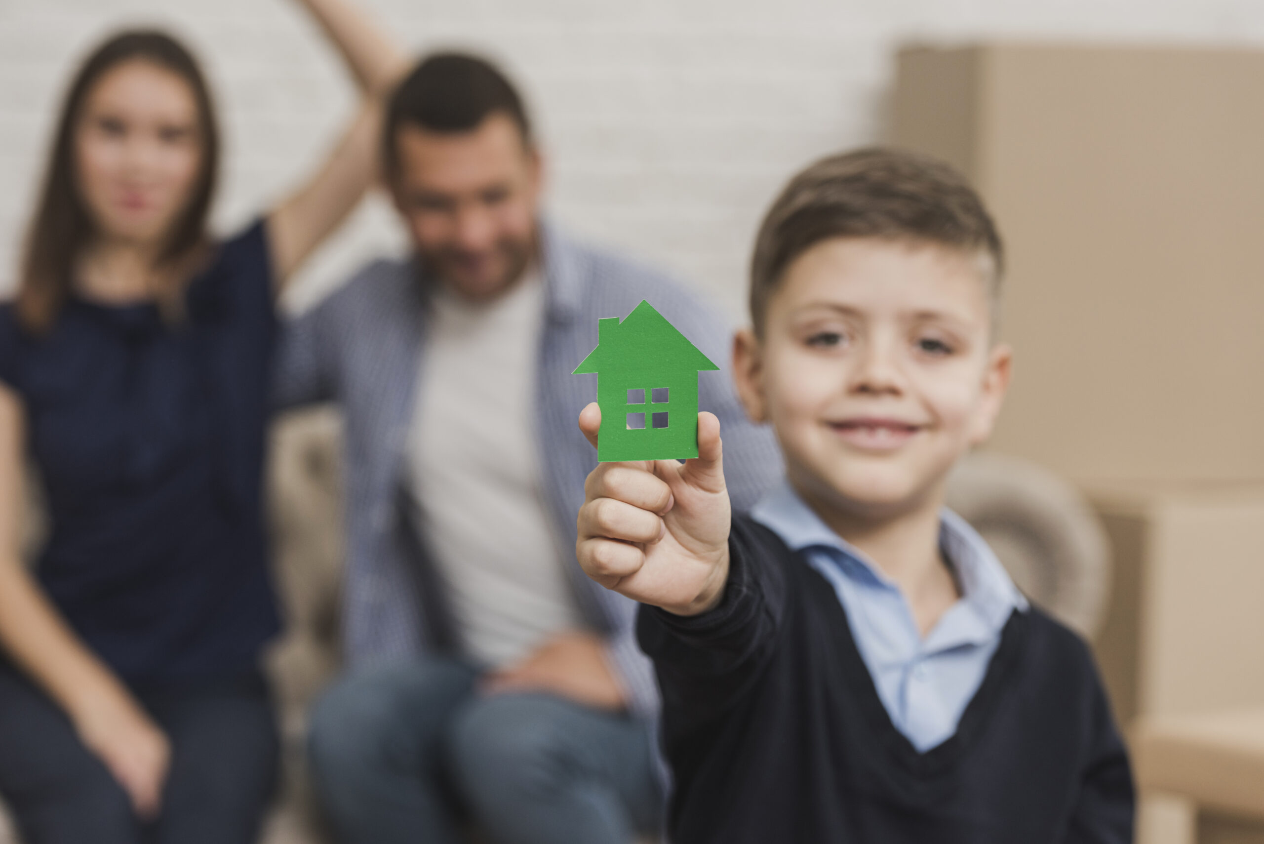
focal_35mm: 105
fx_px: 3688
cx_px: 632
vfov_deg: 13.1
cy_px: 422
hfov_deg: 19.4
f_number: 4.5
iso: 400
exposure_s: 1/160
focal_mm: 105
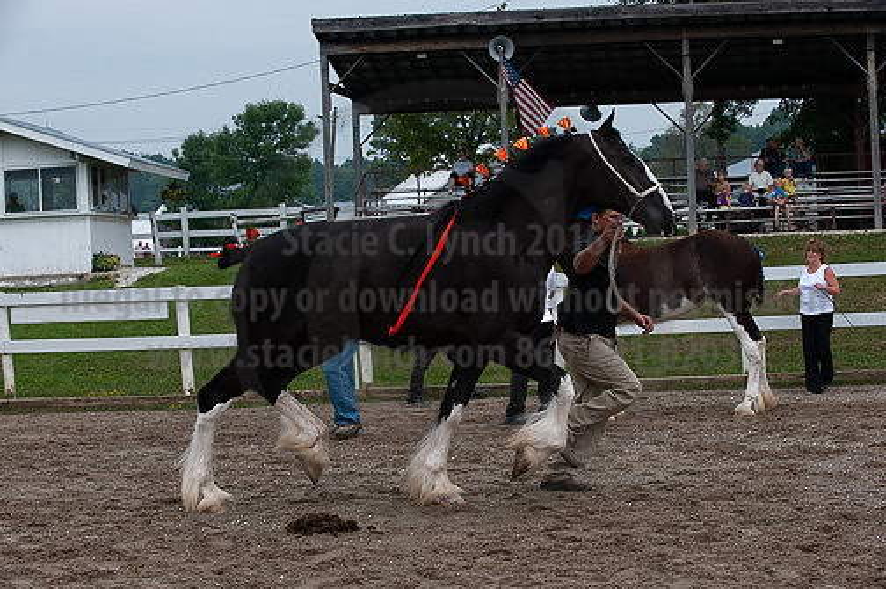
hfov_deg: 25.4
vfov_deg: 17.0
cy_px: 294
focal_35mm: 80
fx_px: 1967
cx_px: 443
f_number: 5.6
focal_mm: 80
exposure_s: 1/1250
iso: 640
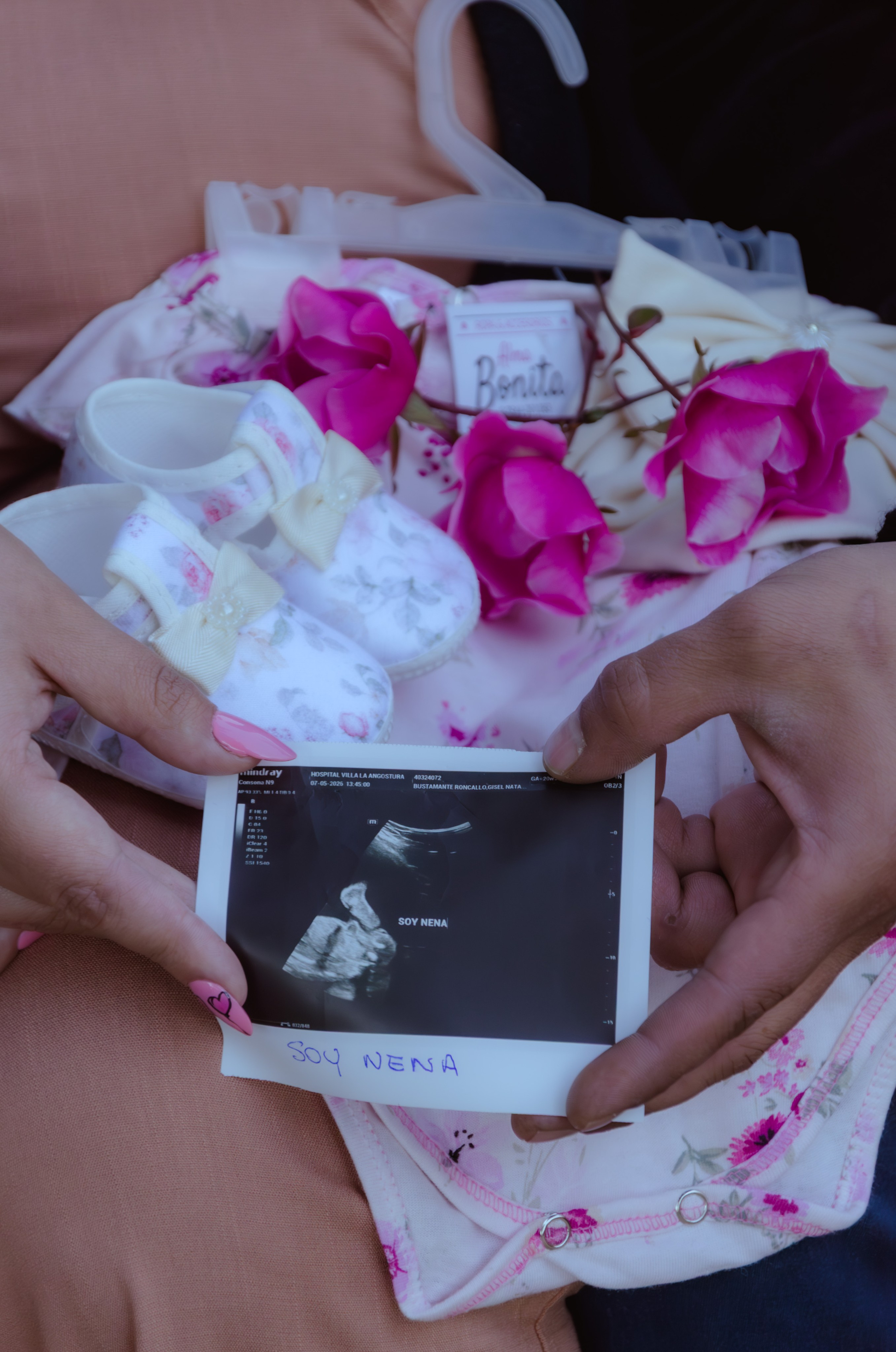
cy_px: 676
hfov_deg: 8.7
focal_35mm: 158
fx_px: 5906
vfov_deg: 13.1
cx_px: 448
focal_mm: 105
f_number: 5.6
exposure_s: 1/320
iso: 1000
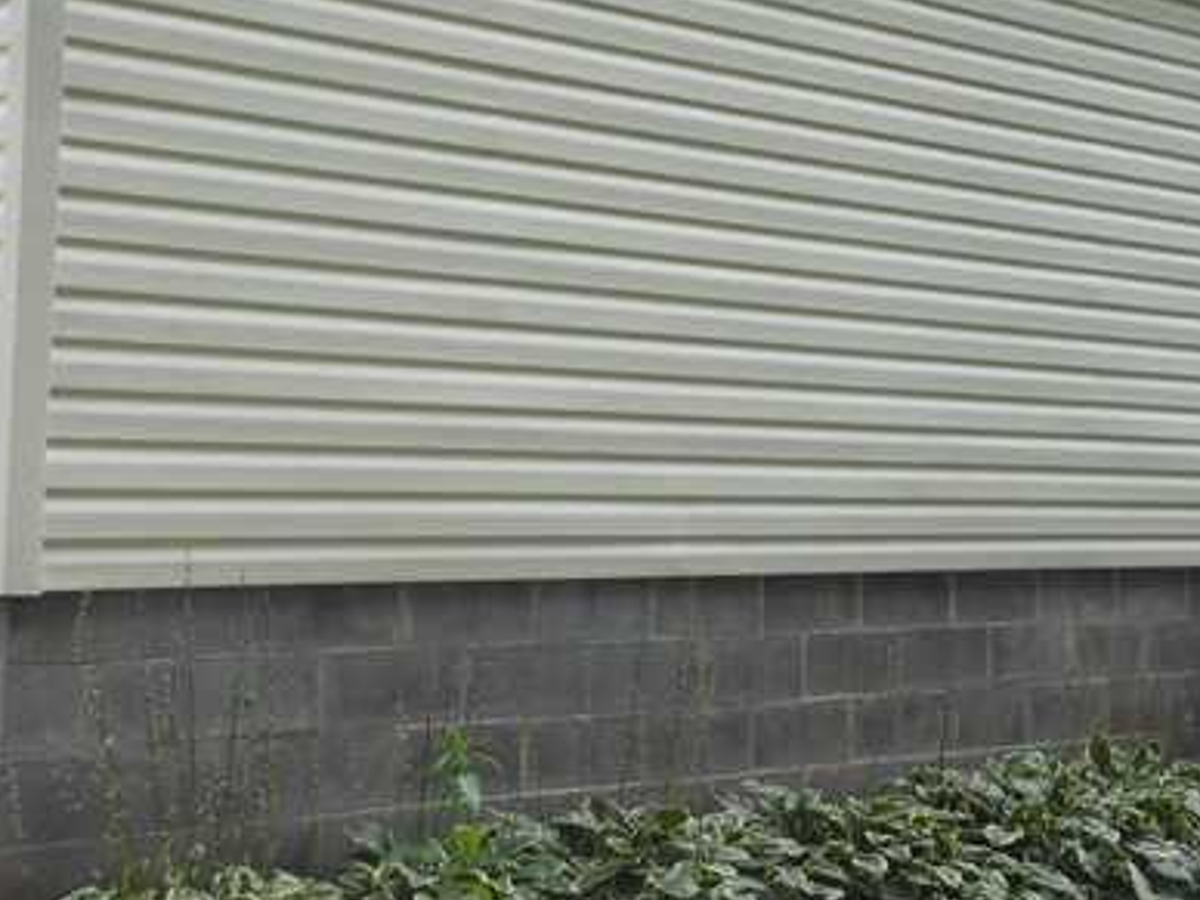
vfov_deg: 21.6
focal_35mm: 68
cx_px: 1160
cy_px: 405
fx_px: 2357
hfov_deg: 27.2
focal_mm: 5.9
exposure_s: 1/40
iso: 80
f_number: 4
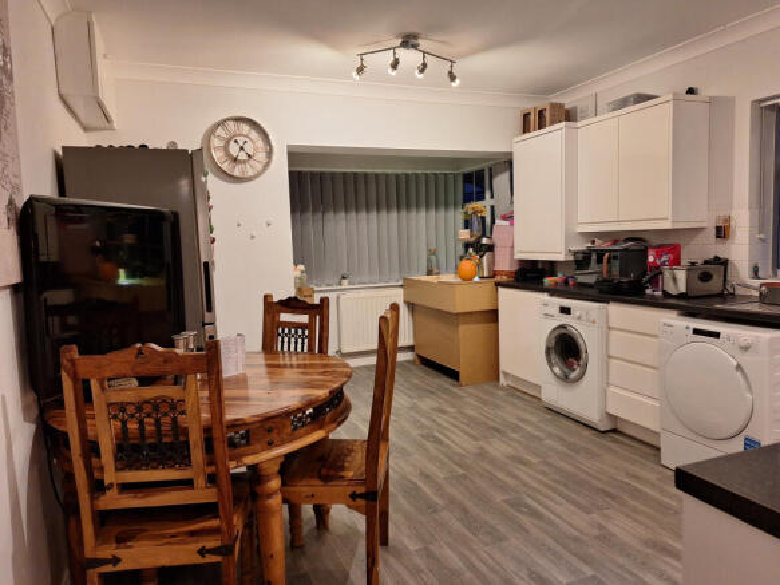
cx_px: 390
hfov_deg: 73.9
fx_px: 518
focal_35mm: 23
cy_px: 292
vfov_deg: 58.9
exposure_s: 1/50
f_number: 1.8
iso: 200
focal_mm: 5.54
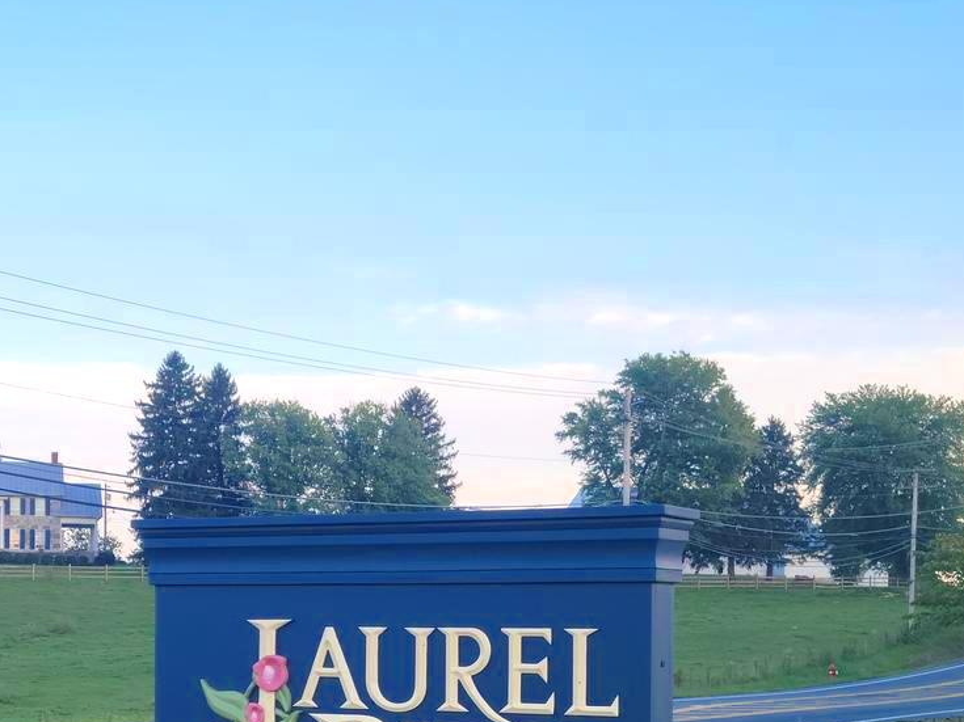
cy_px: 655
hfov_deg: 24.5
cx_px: 165
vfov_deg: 18.6
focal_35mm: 78
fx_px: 2172
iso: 25
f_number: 2
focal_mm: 5.9
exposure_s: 1/127
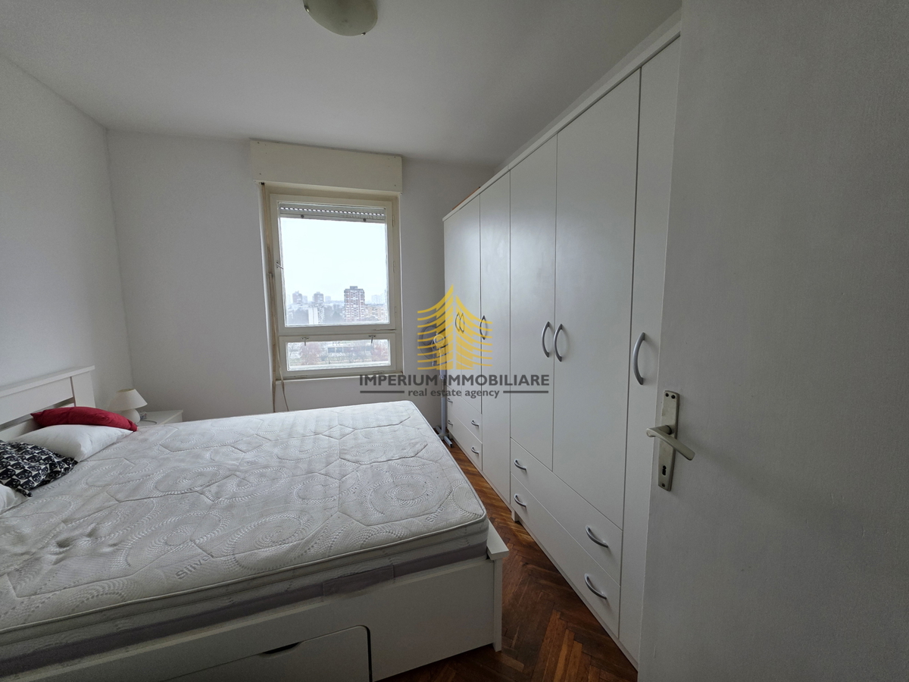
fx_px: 341
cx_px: 454
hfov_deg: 106.2
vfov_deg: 89.9
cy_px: 341
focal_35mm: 13
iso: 80
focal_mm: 2.2
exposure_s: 1/100
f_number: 1.9
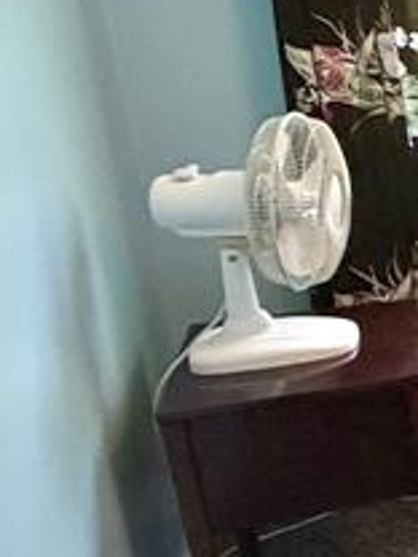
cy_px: 262
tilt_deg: -16.4
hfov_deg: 11.7
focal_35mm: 69
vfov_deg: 28.2
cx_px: 1233
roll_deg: -2.5
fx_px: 1111
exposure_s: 1/60
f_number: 2.2
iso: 320
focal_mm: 2.22
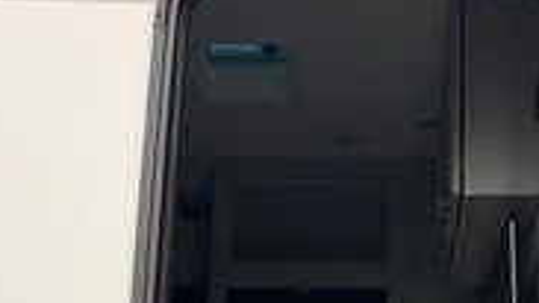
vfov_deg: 16.4
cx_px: 333
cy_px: 409
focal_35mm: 69
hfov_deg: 30.5
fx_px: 986
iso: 25
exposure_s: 1/391
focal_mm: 3
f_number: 1.8
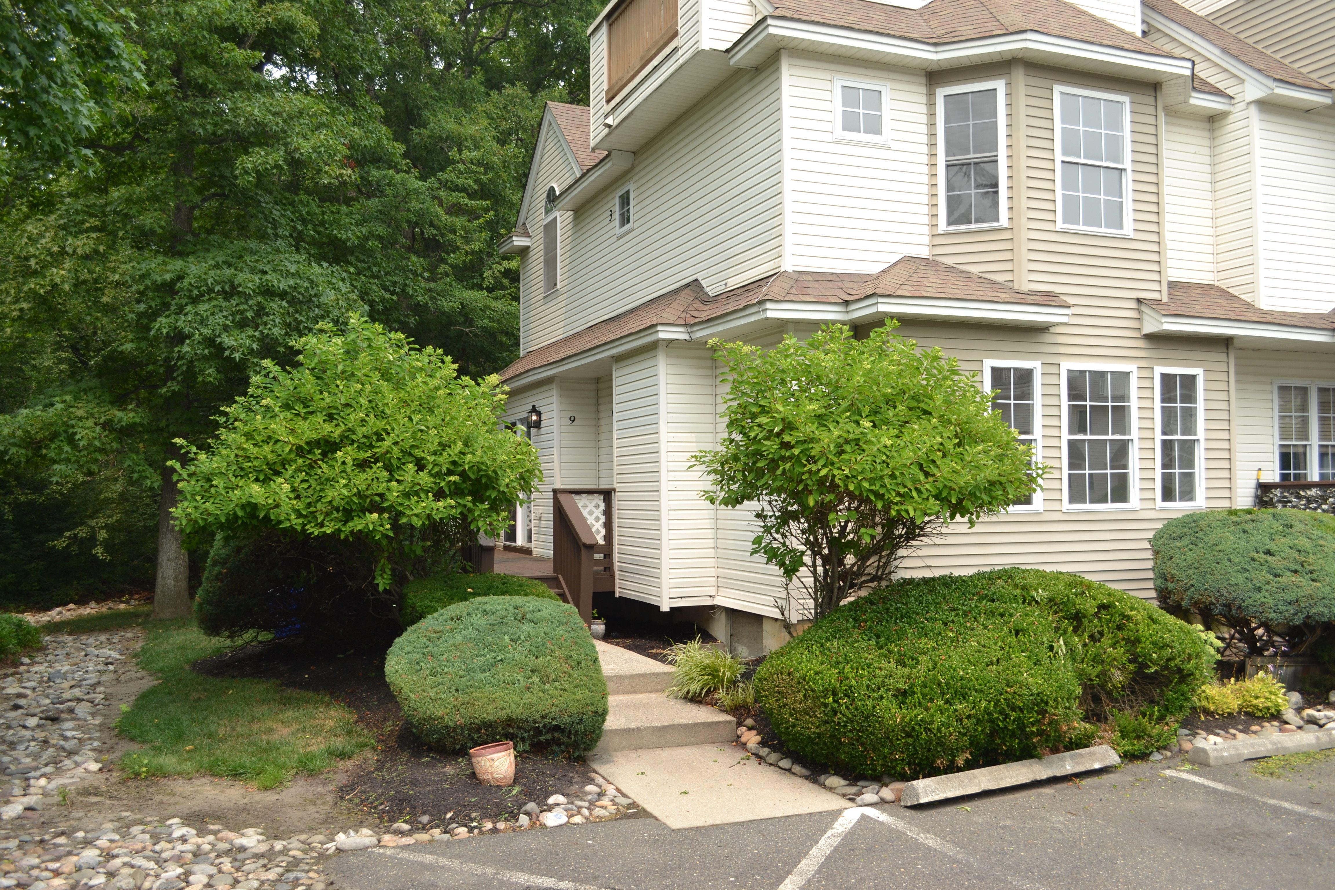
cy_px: 445
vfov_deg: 43.6
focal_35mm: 30
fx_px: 1112
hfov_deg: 61.9
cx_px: 668
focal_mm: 20
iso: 100
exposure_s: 1/200
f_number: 5.6
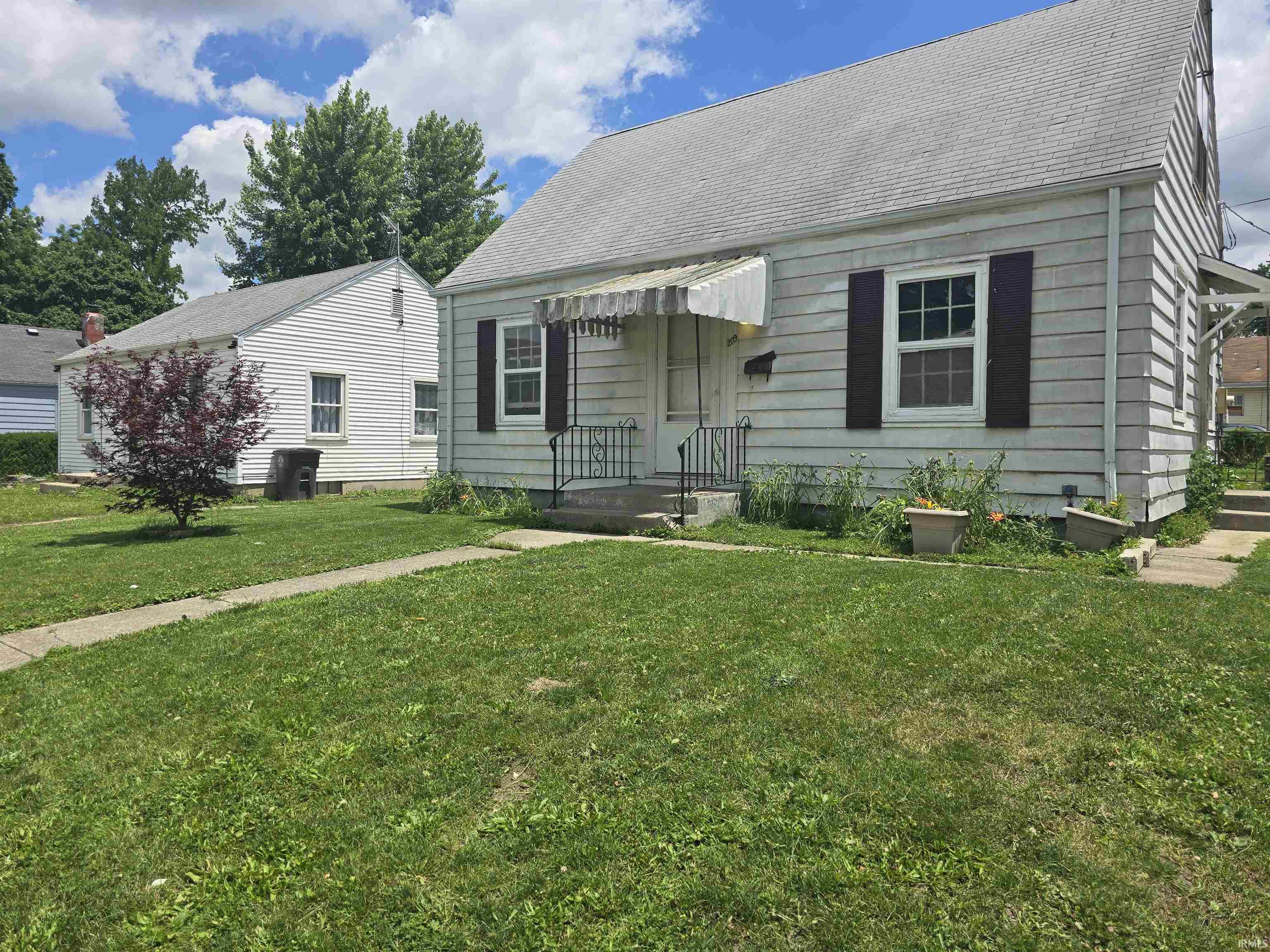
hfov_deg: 73.9
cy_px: 476
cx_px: 635
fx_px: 844
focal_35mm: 23
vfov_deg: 58.9
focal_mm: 6.3
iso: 12
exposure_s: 1/1087
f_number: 1.7
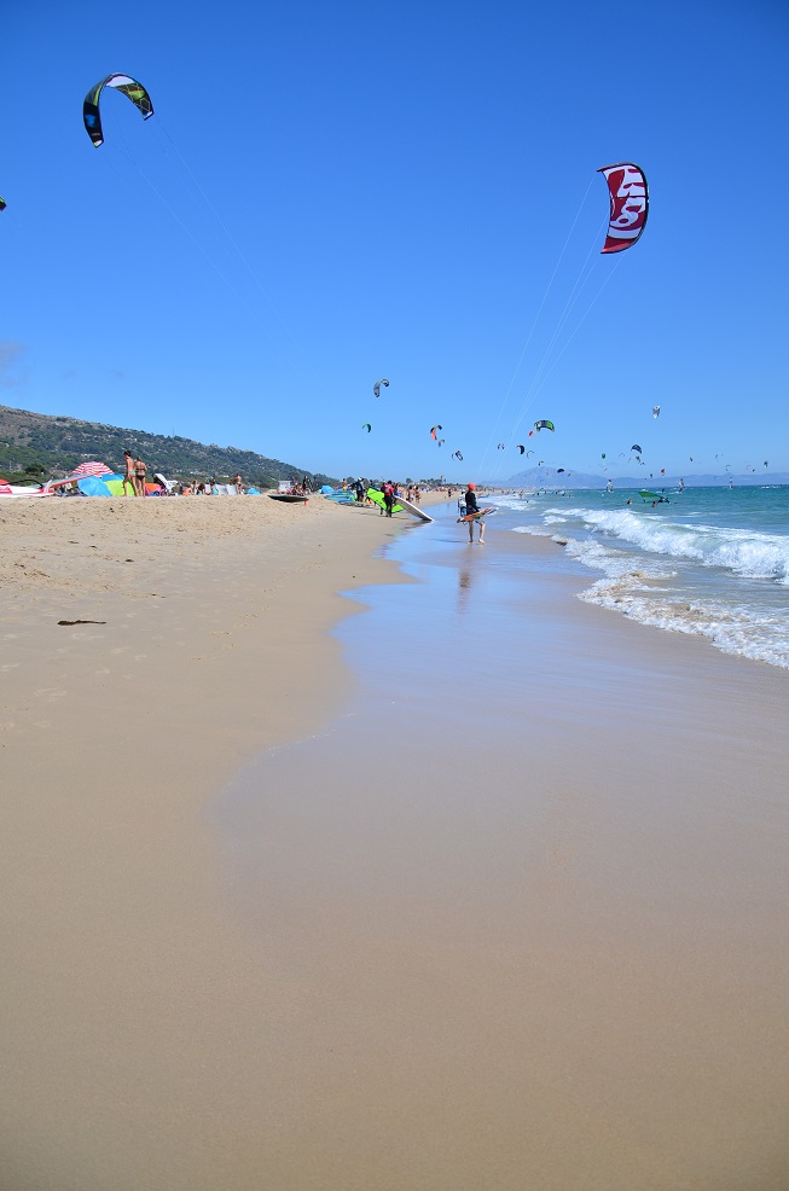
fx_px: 892
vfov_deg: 67.5
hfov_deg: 47.7
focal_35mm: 27
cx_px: 394
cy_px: 596
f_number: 3.5
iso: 160
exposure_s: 1/1000
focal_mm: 18
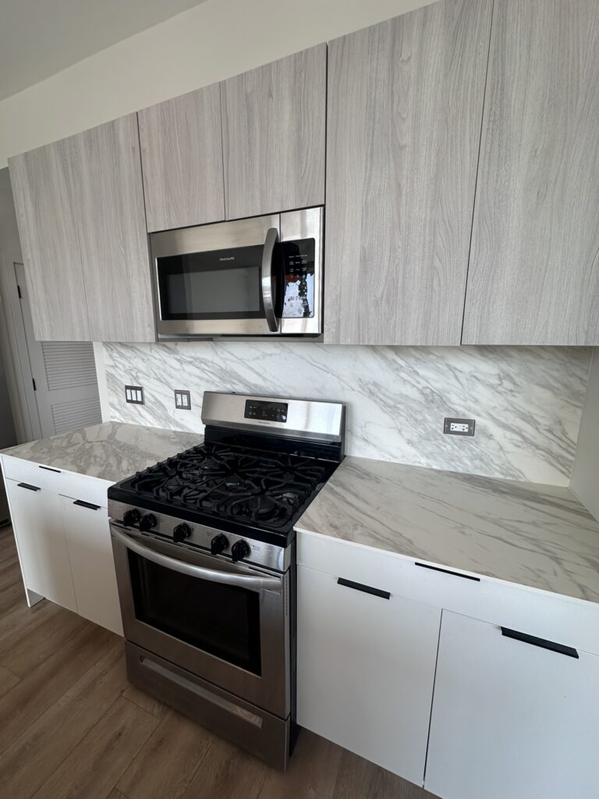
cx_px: 300
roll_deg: -0.3
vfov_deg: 102.1
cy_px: 400
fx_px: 323
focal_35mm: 14
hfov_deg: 85.7
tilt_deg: -10.6
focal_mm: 2.22
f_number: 2.2
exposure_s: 1/149
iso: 40
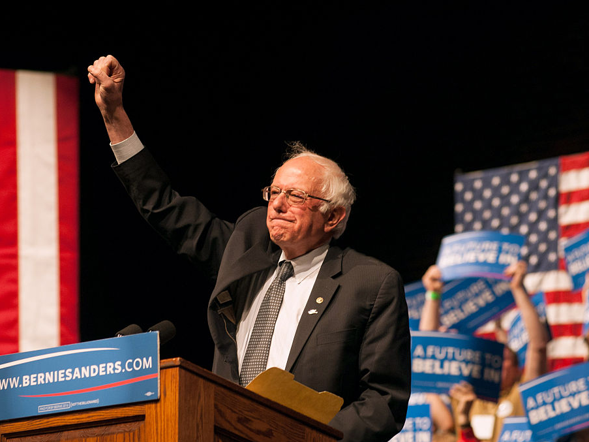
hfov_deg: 16.2
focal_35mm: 122
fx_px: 2076
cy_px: 222
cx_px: 276
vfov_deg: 12.1
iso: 1600
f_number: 3.5
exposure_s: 1/320
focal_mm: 112
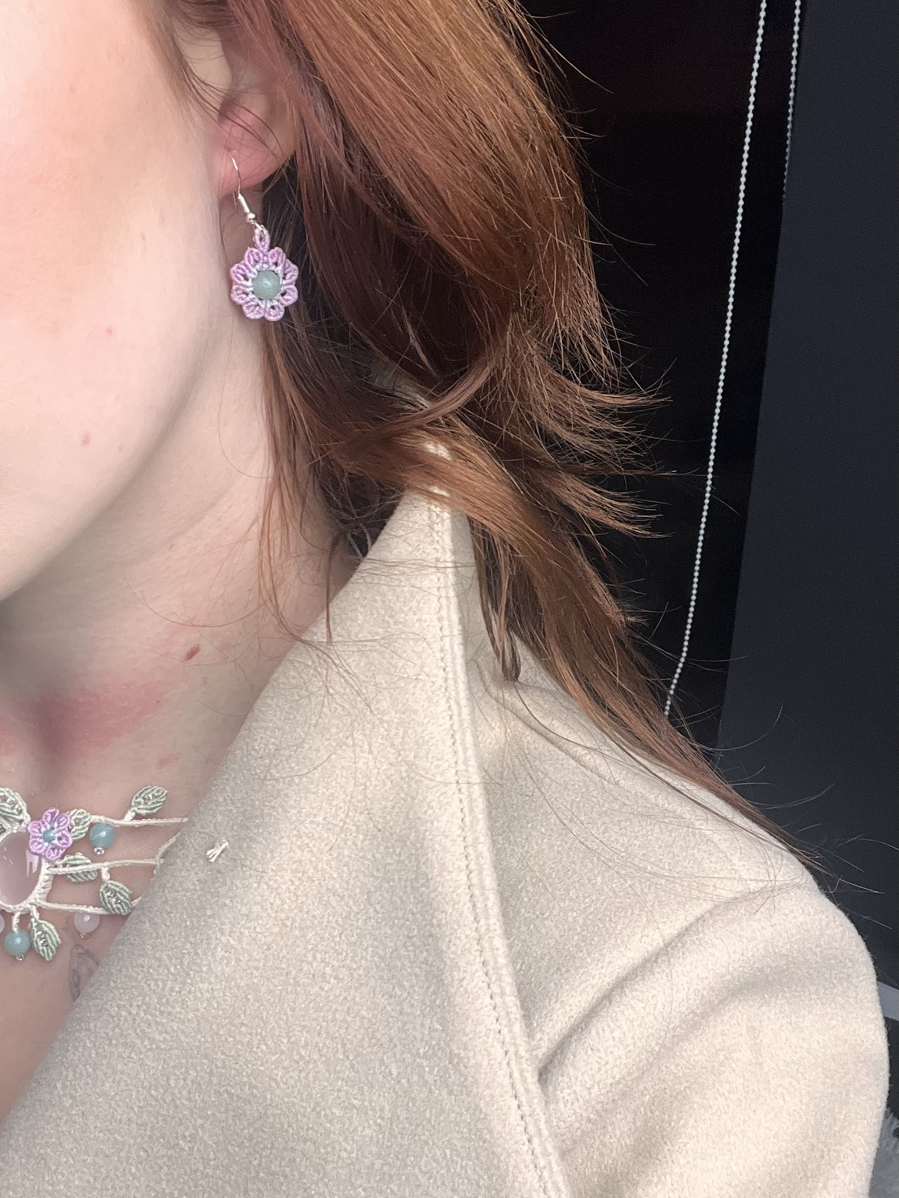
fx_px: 1039
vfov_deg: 60.0
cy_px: 599
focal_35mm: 30
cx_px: 450
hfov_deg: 46.8
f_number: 2.2
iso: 40
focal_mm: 2.71
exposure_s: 1/100
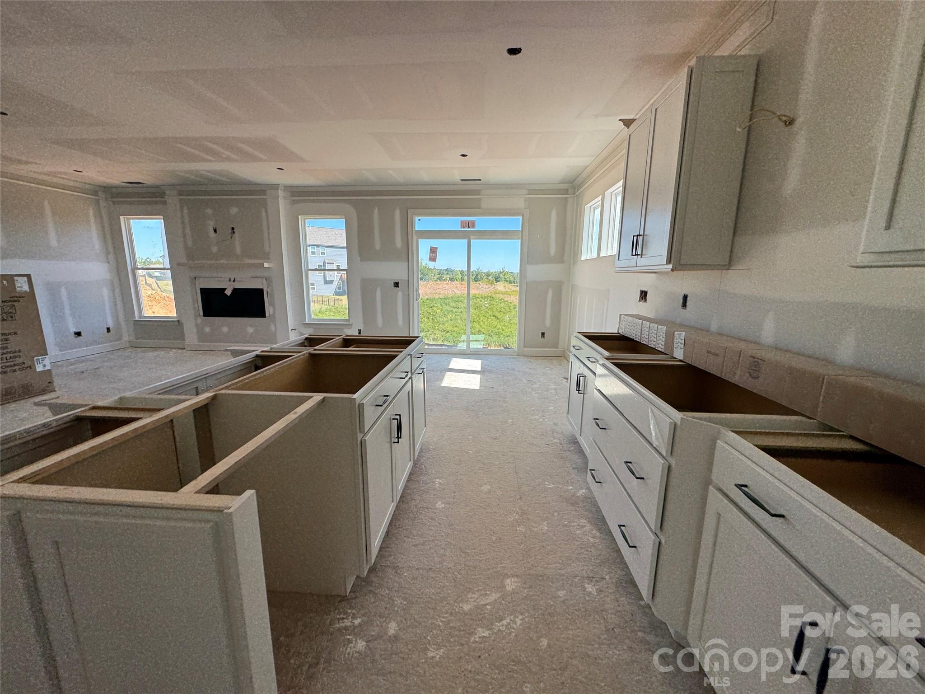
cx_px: 462
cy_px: 347
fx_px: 374
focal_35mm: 14
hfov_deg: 102.1
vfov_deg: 85.7
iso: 40
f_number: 2.2
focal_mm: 2.22
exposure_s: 1/138
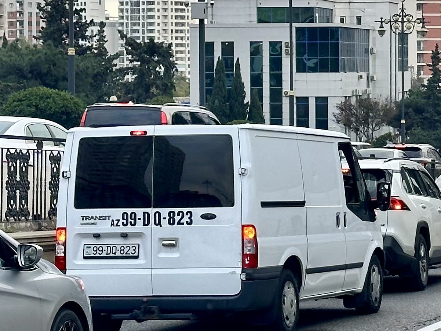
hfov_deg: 12.1
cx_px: 475
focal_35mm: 161
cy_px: 110
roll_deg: +0.5
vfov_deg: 9.2
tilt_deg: -1.2
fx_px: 2052
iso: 64
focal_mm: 6.86
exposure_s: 1/627
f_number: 1.78
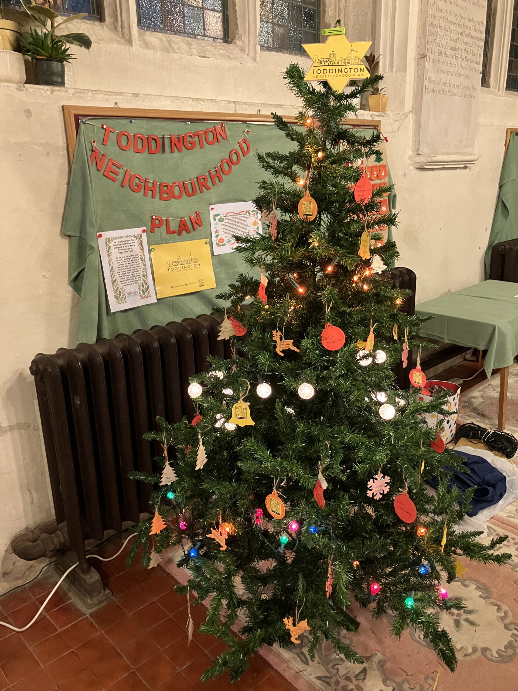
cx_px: 259
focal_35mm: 28
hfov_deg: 49.7
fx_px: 559
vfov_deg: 63.4
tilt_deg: -17.9
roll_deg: +0.5
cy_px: 346
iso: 320
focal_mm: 3.99
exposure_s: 1/33
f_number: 1.8
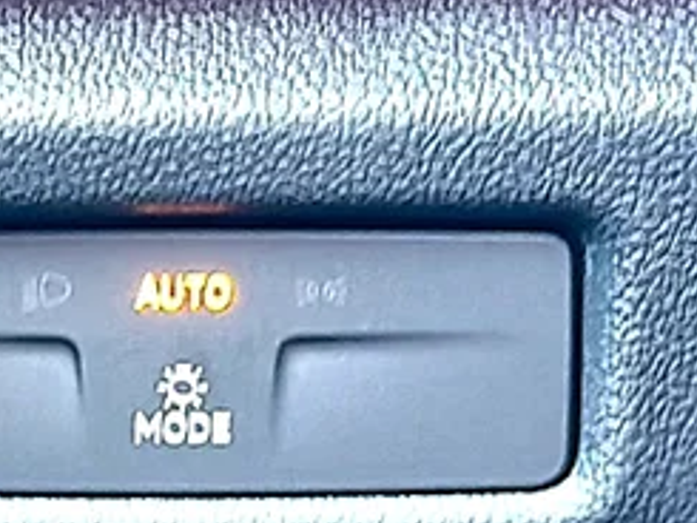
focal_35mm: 123
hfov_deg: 15.9
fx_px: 2478
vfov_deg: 12.1
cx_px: 145
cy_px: 269
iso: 250
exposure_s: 1/40
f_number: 1.78
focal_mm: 6.86
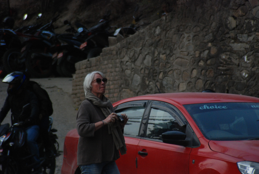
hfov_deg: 6.9
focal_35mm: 300
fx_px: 2161
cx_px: 130
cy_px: 87
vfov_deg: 4.6
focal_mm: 200
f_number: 5.6
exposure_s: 1/2000
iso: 1000
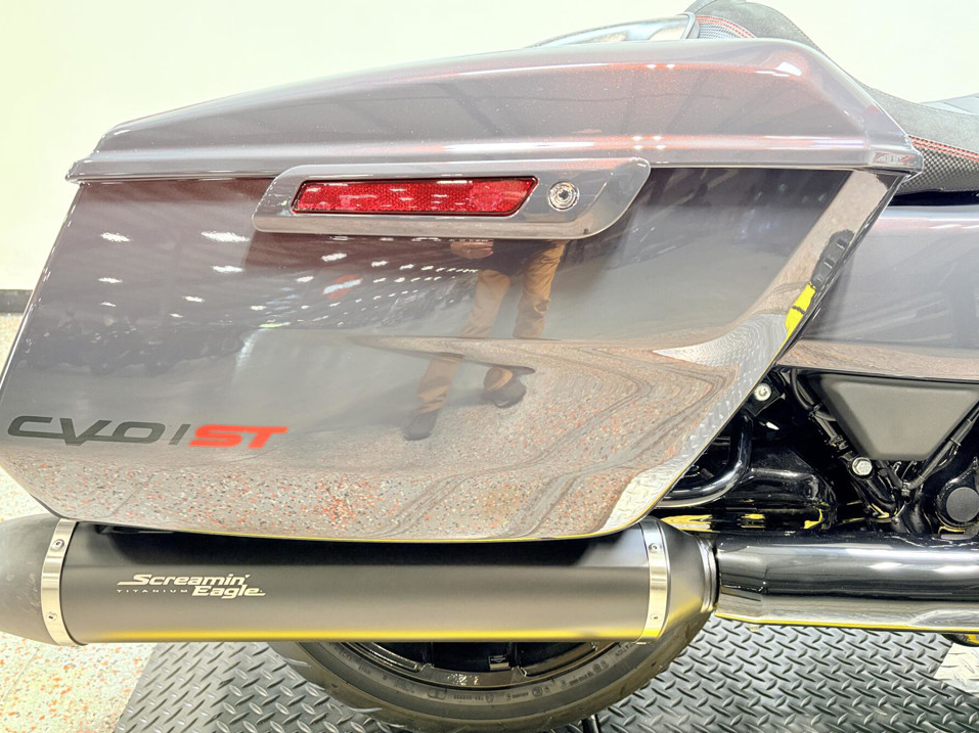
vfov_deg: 48.2
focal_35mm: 29
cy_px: 343
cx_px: 442
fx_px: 820
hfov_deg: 61.6
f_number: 1.6
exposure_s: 1/60
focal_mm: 5.96
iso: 160
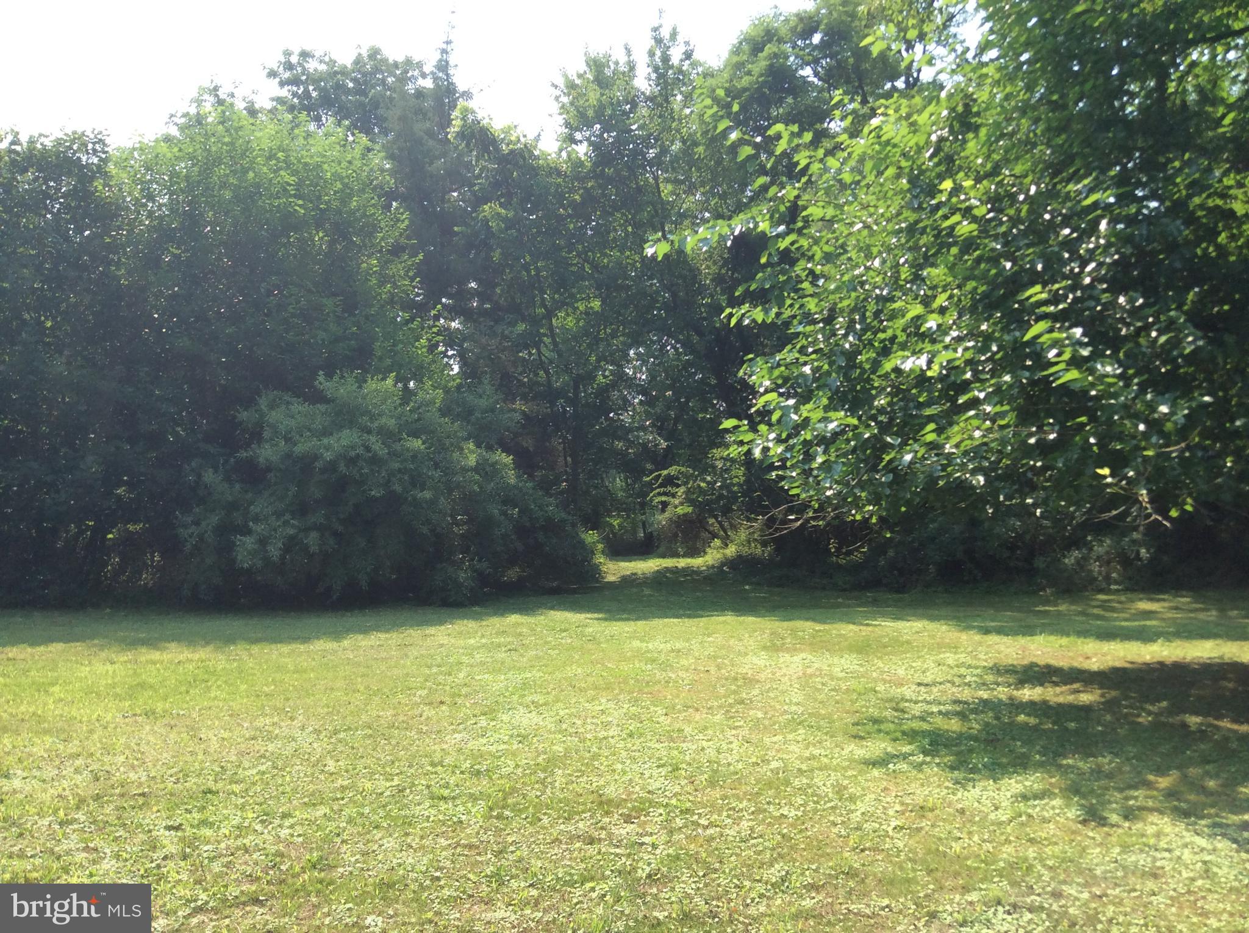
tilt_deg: +2.3
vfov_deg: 44.0
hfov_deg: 56.9
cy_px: 466
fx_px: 1153
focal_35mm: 32
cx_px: 624
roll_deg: +1.9
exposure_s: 1/510
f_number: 2.4
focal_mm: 3.3
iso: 32
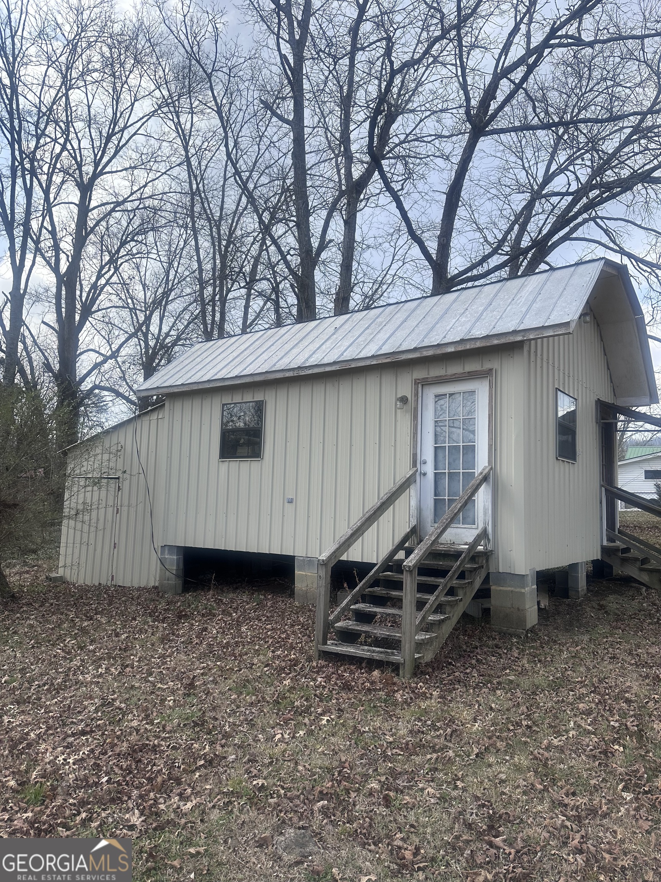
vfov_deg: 71.6
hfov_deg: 56.8
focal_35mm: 24
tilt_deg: +6.5
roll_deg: -3.1
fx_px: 611
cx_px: 330
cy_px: 441
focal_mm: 6.86
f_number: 1.78
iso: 80
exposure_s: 1/2967
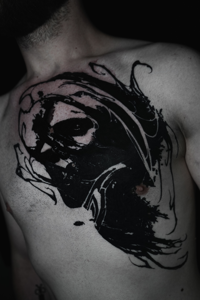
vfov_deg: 54.4
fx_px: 292
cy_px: 150
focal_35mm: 35
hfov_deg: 37.9
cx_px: 100
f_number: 4
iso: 1600
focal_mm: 35
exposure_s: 1/60
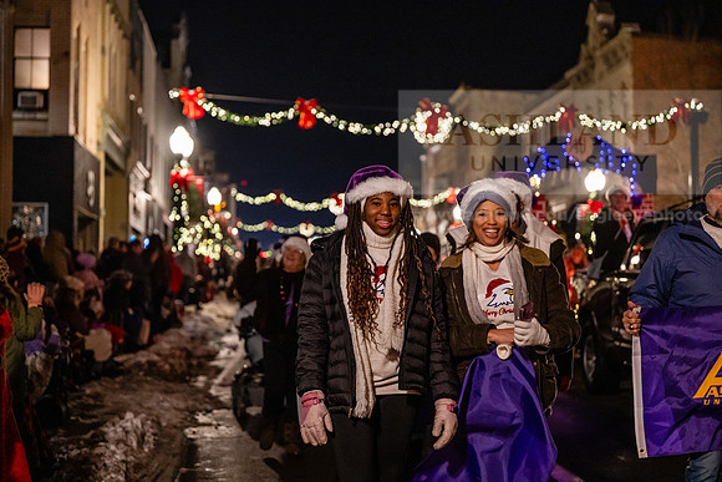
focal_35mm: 70
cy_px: 241
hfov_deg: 28.8
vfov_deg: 19.5
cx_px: 361
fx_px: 1404
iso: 4000
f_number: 2.8
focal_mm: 70
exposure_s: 1/200
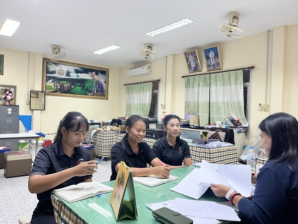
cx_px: 149
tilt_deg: -0.5
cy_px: 112
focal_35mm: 26
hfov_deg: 67.3
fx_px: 224
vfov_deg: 53.1
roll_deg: -1.4
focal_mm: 5.1
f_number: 1.6
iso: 160
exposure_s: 1/50
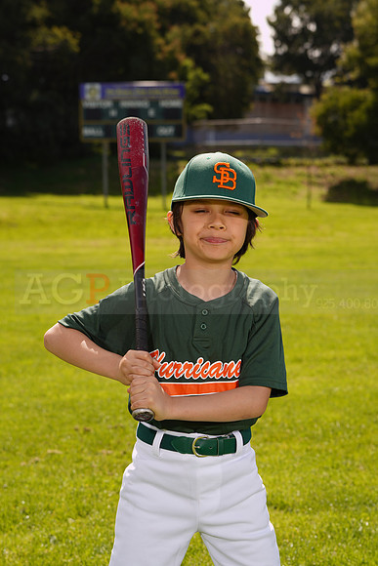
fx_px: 1574
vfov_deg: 20.4
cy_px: 283
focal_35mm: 100
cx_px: 189
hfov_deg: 13.7
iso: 80
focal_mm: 100
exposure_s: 1/160
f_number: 9
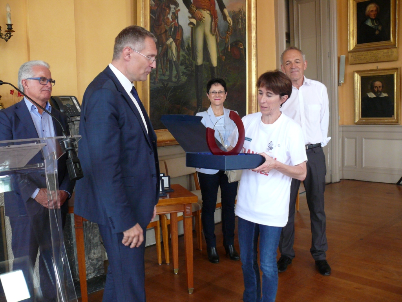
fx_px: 406
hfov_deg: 52.6
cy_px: 151
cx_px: 201
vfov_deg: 40.7
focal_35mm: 35
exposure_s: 1/60
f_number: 2.8
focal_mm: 7.4
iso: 250
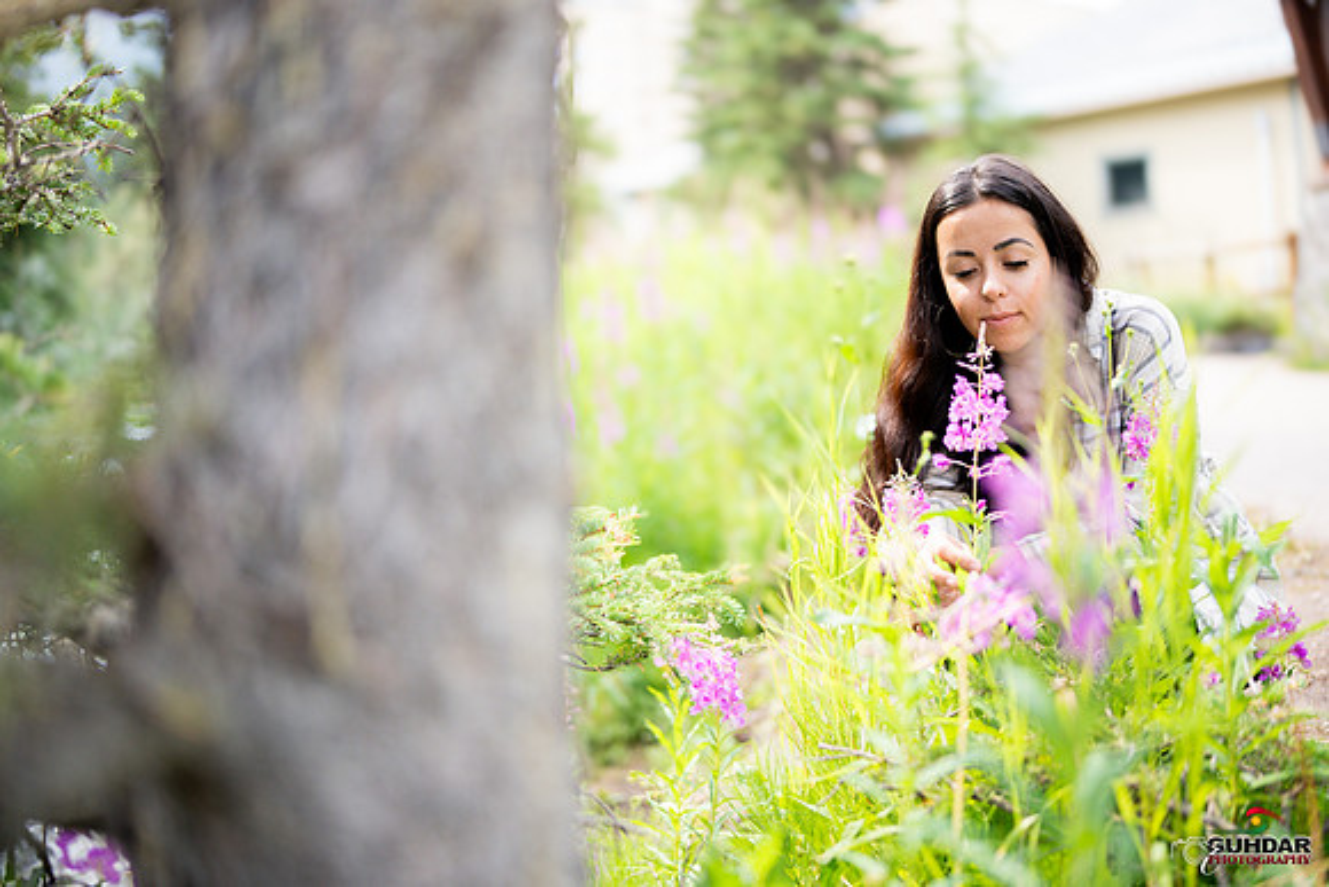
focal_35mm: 35
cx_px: 664
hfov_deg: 54.4
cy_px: 444
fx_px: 1292
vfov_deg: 37.9
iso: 200
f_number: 1.2
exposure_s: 1/2000
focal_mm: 35
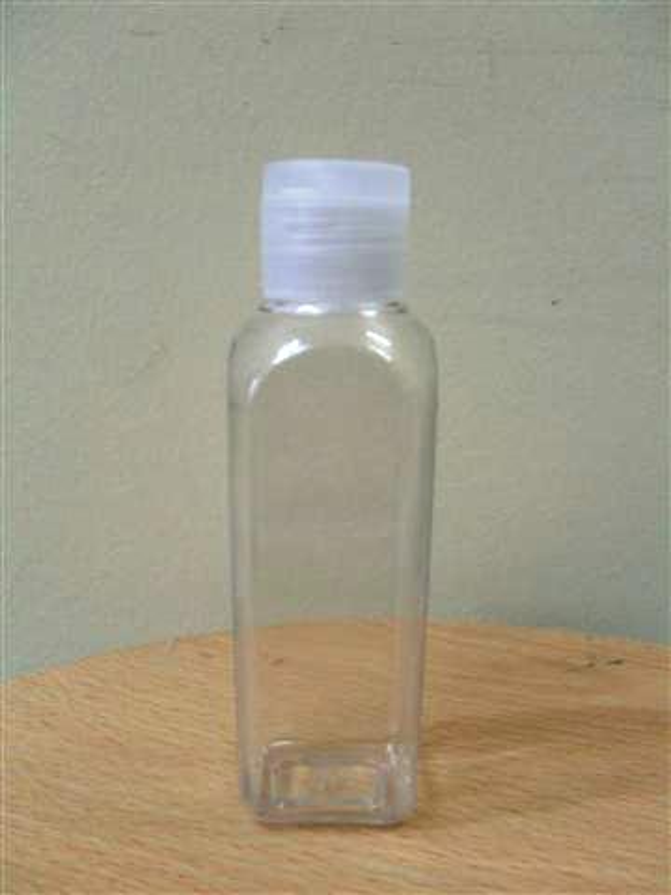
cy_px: 448
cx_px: 336
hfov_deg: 37.7
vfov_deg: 49.0
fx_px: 982
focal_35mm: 38
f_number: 2.8
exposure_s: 1/20
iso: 200
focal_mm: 6.3
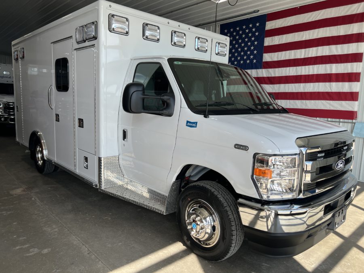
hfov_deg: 67.3
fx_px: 273
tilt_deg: -8.5
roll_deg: -1.7
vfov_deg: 53.1
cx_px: 182
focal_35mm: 26
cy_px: 136
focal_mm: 5.7
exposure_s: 1/780
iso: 50
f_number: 1.5
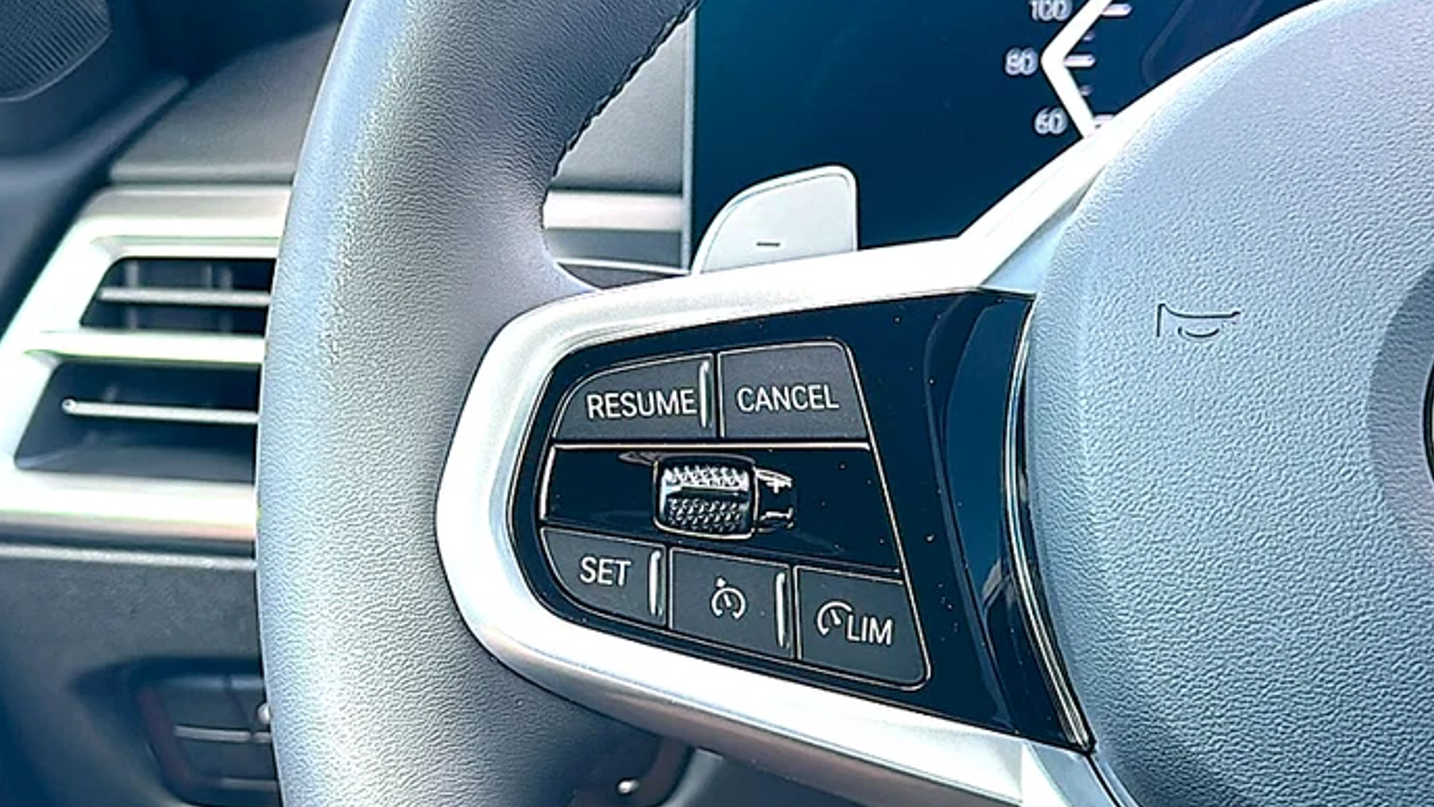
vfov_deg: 23.0
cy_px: 475
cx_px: 710
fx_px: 1978
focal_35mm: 52
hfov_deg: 39.9
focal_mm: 6.86
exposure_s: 1/212
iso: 100
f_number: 1.78
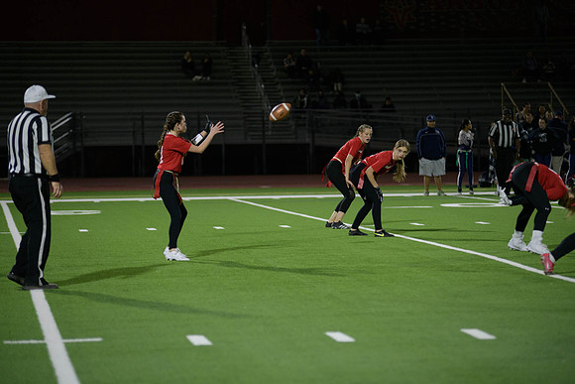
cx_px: 288
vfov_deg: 9.5
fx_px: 2316
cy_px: 192
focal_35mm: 145
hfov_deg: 14.2
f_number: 2.8
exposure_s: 1/640
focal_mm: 145
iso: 2000
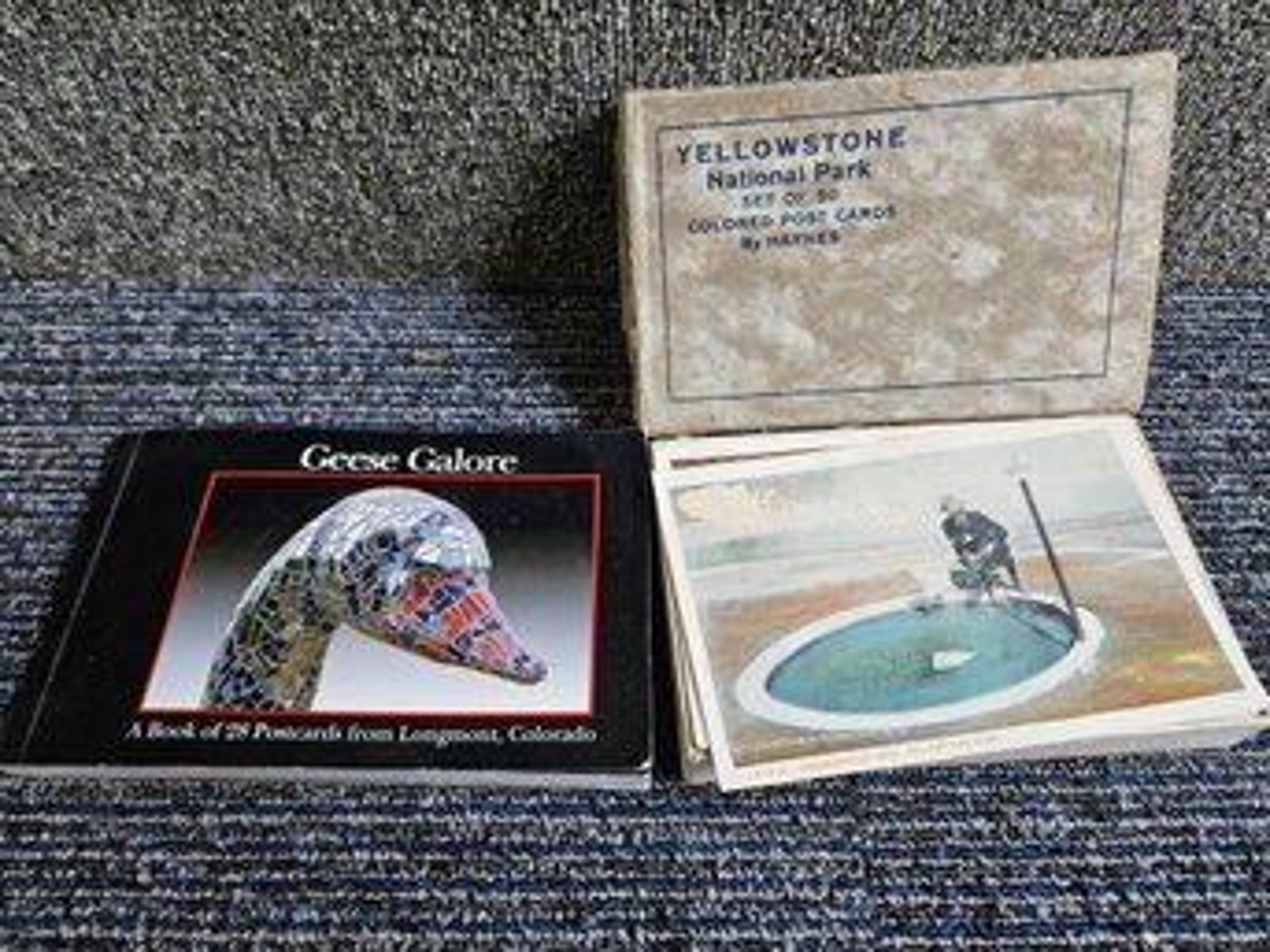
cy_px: 476
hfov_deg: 73.9
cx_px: 635
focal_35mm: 23
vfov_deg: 58.8
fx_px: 844
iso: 320
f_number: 1.8
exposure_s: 1/120
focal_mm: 5.4
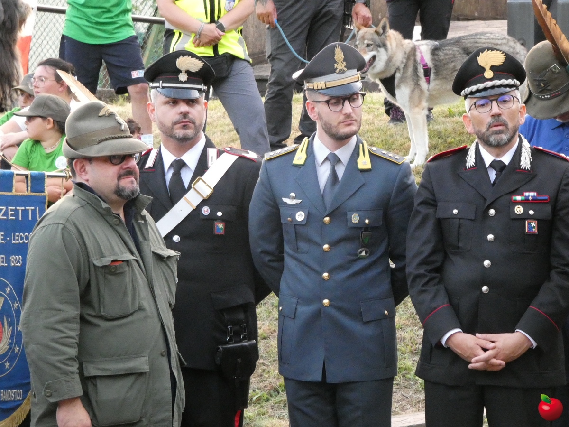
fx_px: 3879
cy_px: 214
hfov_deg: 8.4
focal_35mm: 236
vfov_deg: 6.3
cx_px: 284
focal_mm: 42.3
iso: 1600
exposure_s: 1/25
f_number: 5.5
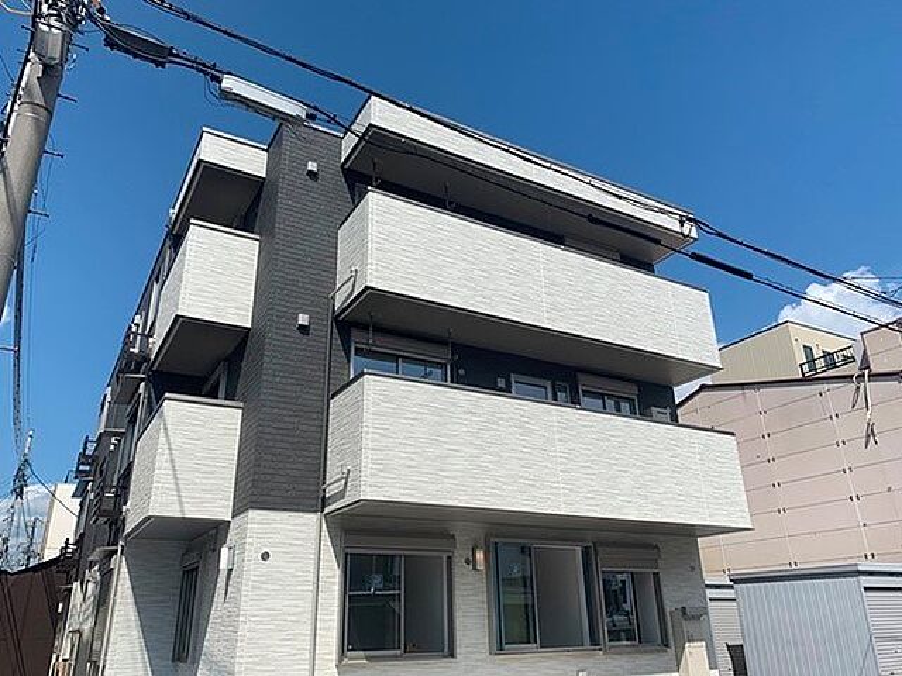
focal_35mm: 26
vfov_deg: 53.1
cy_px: 338
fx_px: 677
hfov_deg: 67.3
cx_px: 451
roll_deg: +0.3
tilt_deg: +22.7
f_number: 1.8
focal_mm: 4.25
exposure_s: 1/3937
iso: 25
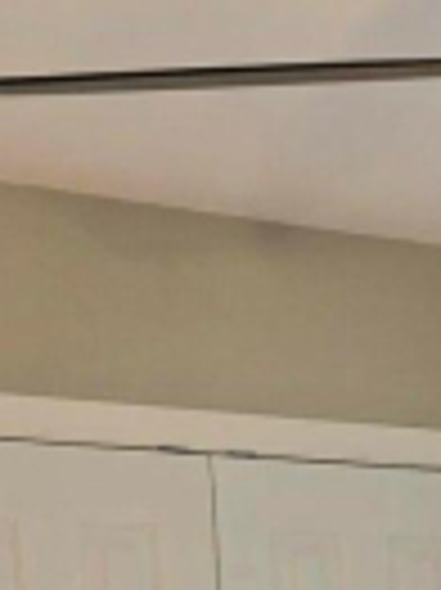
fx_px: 1991
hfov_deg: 12.1
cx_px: 662
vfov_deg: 14.2
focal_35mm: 117
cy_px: 1173
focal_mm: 6.3
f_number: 1.7
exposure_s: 1/120
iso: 50
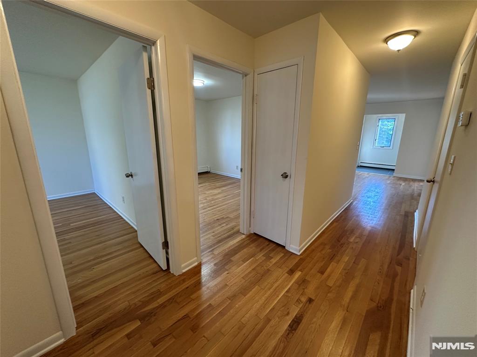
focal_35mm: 14
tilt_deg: -13.1
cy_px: 178
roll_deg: +0.4
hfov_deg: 102.1
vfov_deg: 85.7
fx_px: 193
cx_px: 238
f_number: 2.2
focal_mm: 2.22
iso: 200
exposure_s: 1/120
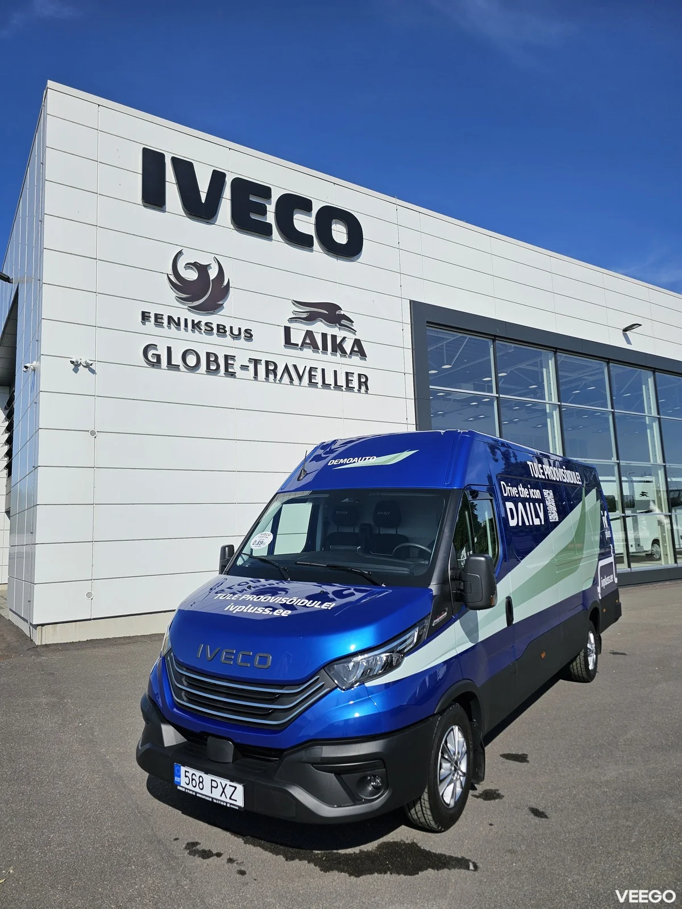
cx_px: 341
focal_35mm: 23
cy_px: 454
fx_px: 604
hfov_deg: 58.9
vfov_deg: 73.9
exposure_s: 1/1894
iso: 10
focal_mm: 6.3
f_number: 1.7
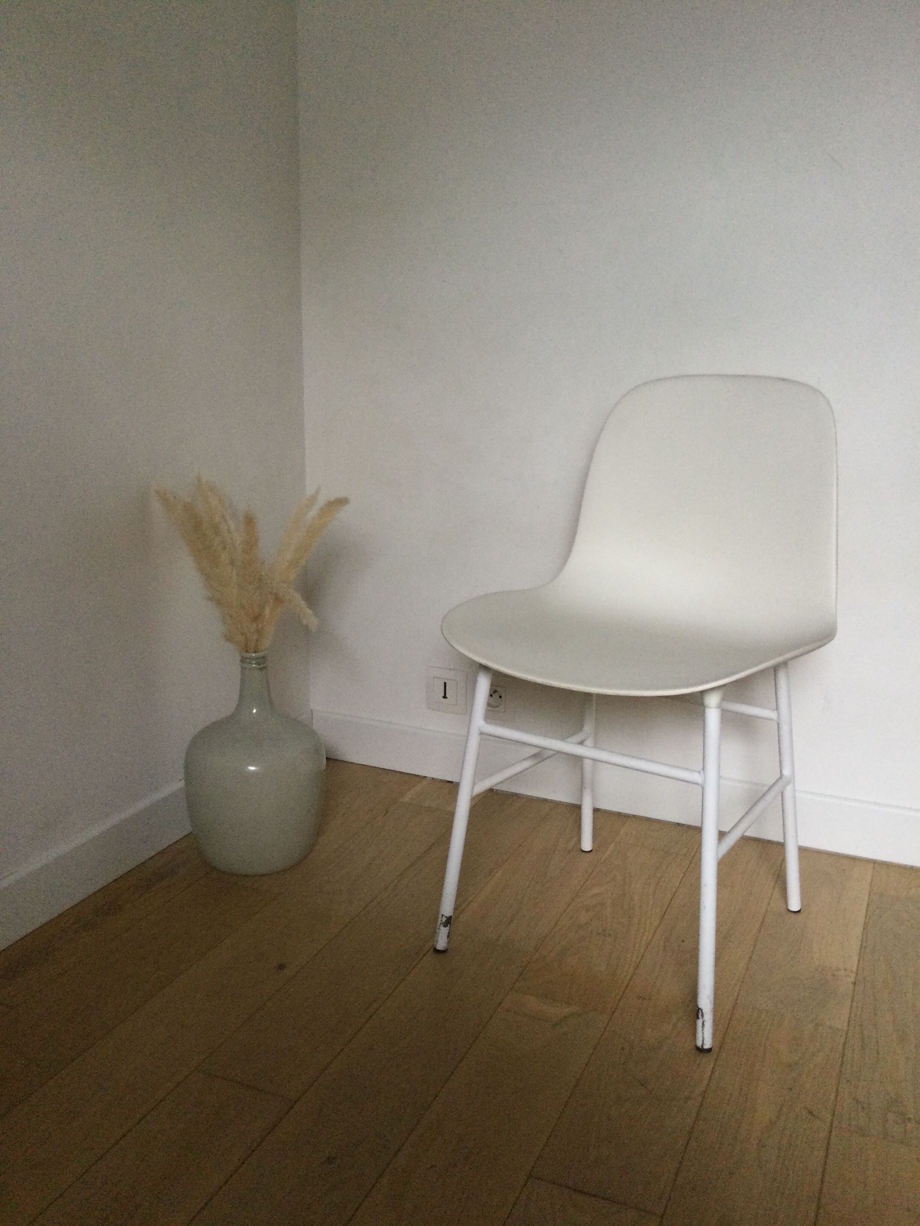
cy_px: 613
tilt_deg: -11.7
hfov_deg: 45.4
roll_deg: -0.1
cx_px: 460
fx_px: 1099
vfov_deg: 58.4
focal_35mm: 31
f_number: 2.4
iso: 100
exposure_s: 1/33
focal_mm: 3.3
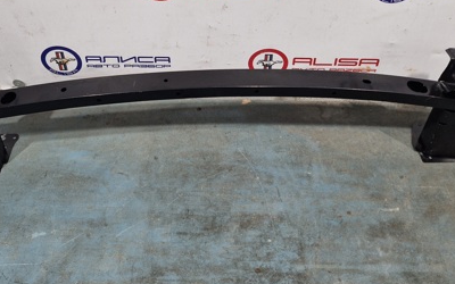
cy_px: 42
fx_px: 484
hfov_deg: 50.4
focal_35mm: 39
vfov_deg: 31.6
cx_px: 215
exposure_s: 1/100
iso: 320
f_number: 1.8
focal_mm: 5.54
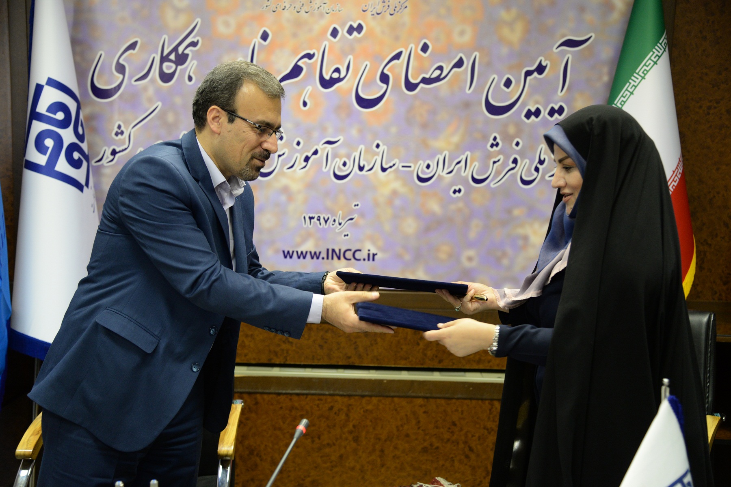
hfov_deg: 41.1
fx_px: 975
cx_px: 366
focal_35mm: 48
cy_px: 244
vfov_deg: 28.1
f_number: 4
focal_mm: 48
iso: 1600
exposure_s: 1/60
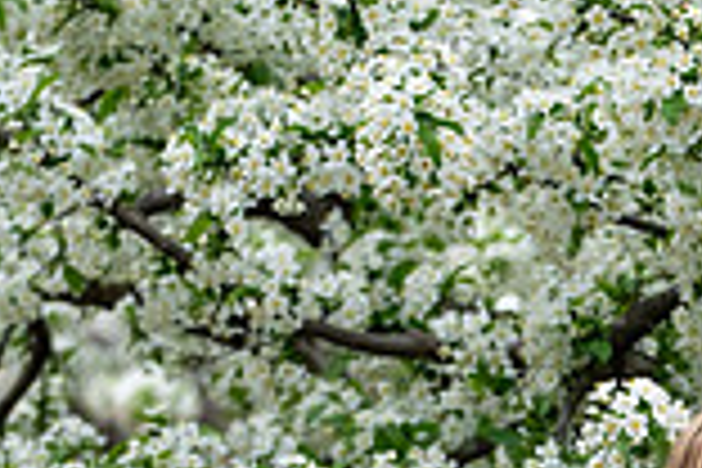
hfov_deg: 7.4
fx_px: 5440
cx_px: 684
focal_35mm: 279
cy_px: 781
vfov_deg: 4.9
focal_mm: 50
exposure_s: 1/500
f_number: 2.8
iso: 250
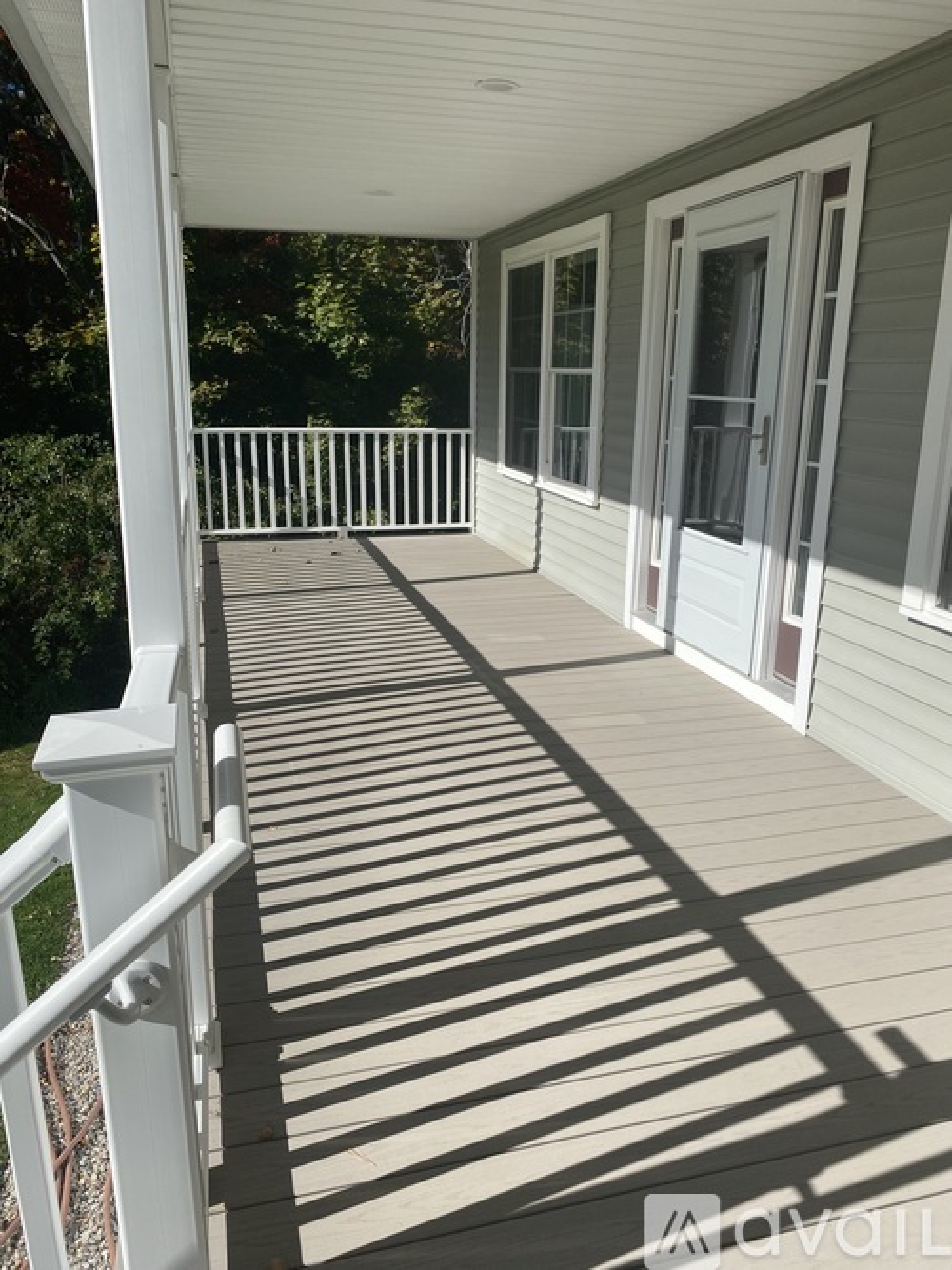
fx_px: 954
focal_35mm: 26
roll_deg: -0.3
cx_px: 476
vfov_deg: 67.3
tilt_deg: -15.1
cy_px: 635
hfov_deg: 53.0
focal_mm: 4.25
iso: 32
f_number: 1.8
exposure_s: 1/3497
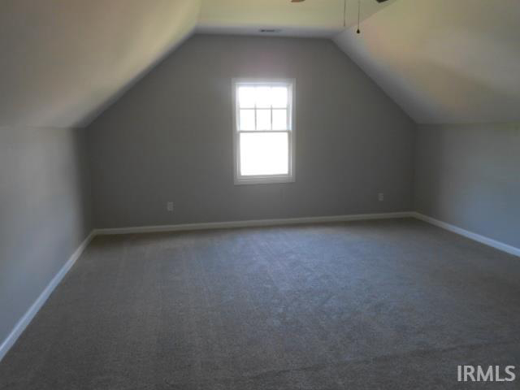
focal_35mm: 26
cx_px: 260
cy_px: 195
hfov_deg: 67.3
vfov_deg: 53.1
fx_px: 391
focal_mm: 4.6
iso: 250
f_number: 3.5
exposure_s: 1/30
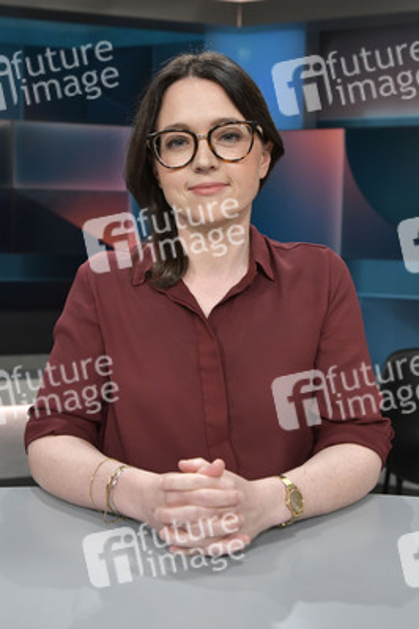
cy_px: 314
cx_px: 210
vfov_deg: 53.2
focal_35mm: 36
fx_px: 630
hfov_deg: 36.8
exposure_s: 1/200
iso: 2500
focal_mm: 36
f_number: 5.6
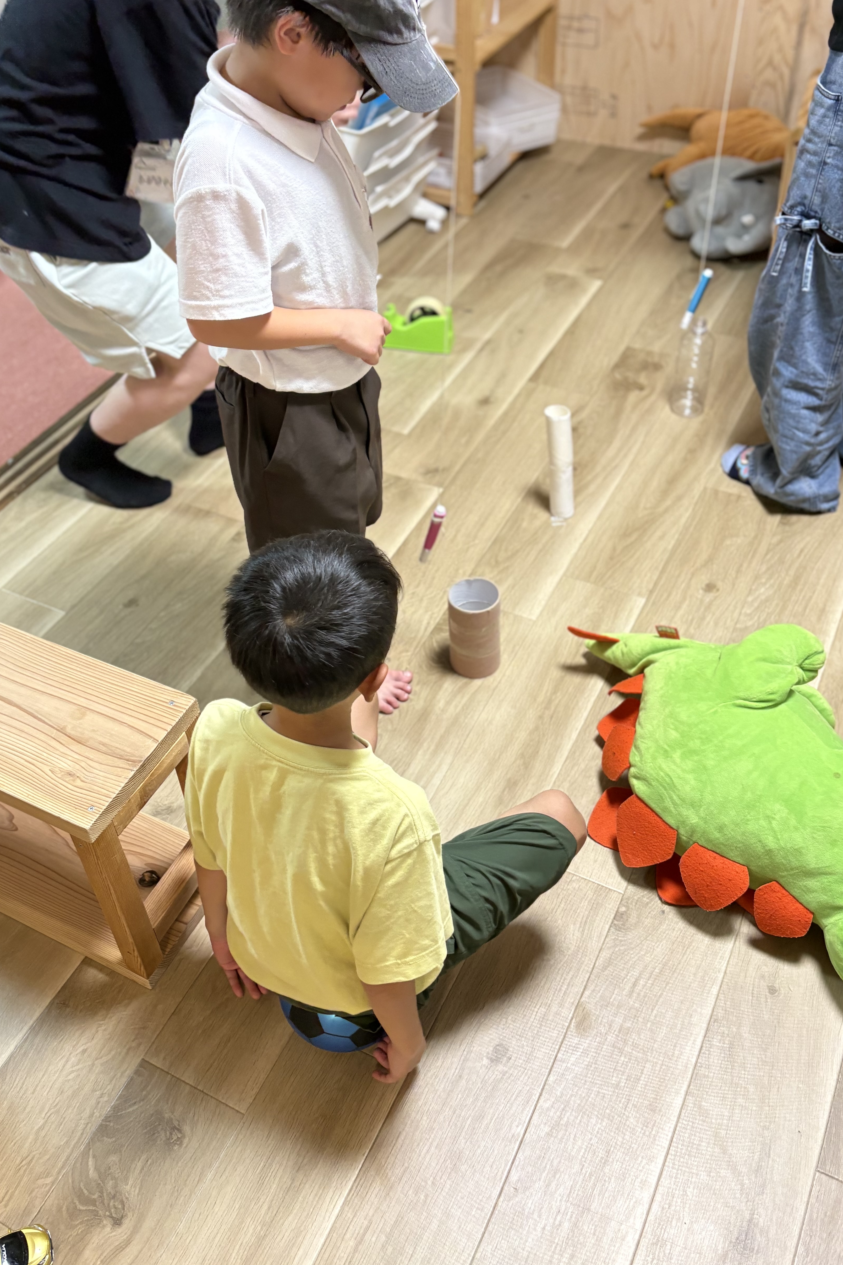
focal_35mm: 32
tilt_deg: -40.8
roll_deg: +4.8
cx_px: 404
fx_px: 1124
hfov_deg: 41.1
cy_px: 560
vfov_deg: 58.6
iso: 200
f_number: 1.6
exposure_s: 1/60
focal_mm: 5.96
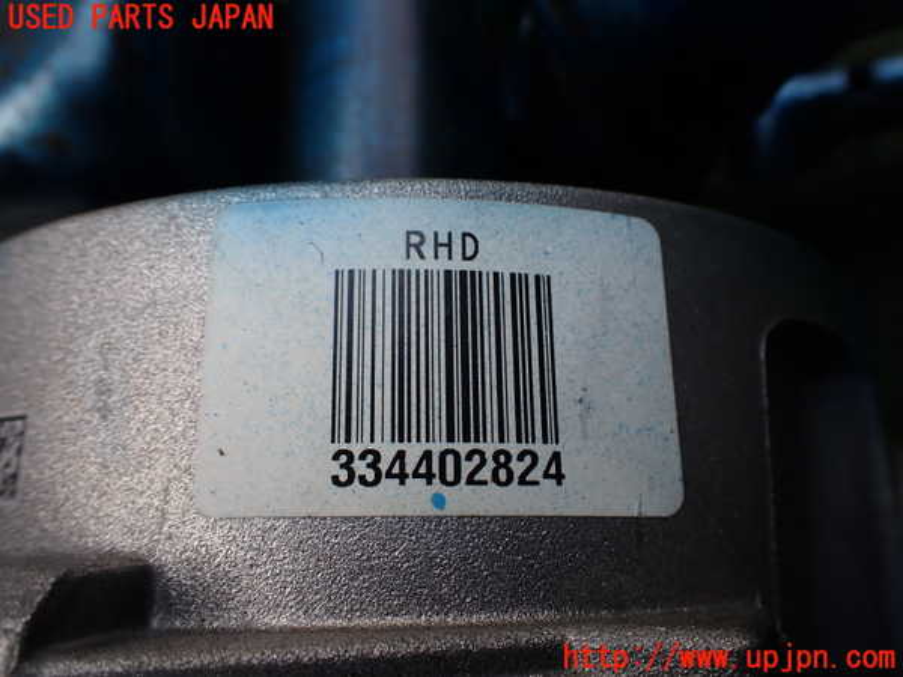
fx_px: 783
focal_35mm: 30
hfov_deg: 60.0
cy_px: 338
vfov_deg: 46.8
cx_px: 452
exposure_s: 1/250
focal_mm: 5.4
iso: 100
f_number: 3.2
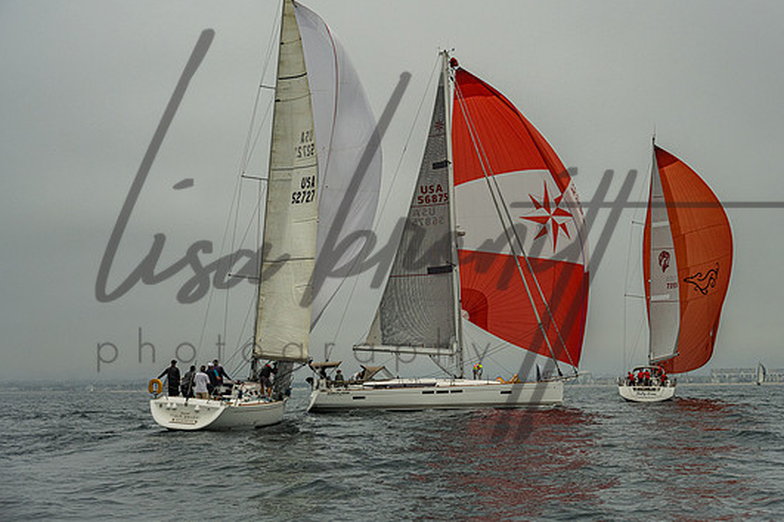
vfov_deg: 23.0
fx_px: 1285
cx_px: 425
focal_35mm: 59
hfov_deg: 33.9
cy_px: 240
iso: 400
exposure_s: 1/6400
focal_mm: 54
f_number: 5.6
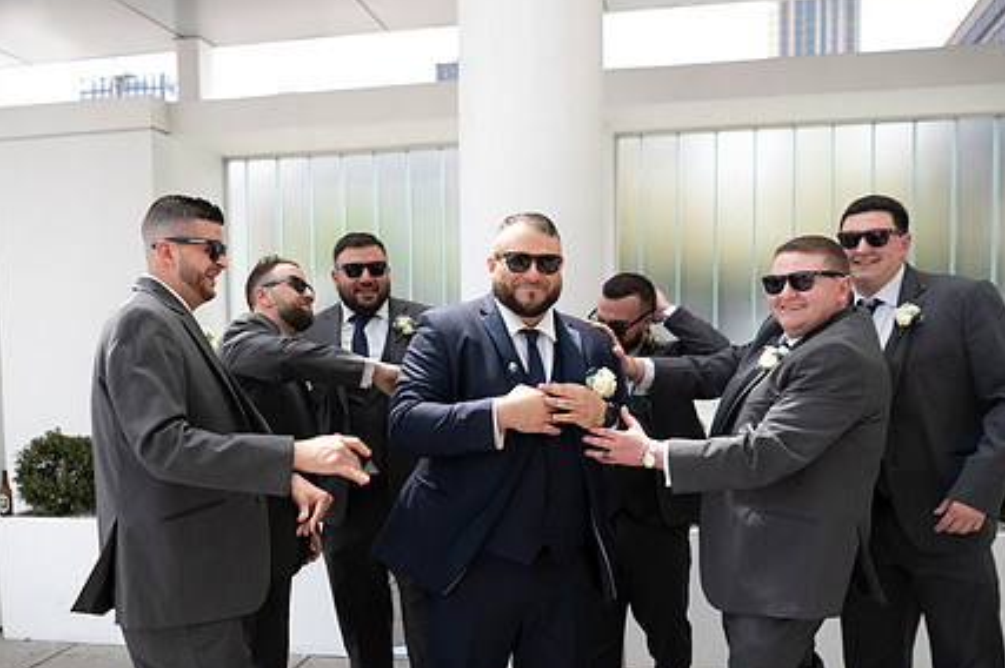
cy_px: 435
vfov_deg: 34.7
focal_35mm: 38
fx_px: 1060
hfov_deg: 50.6
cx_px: 452
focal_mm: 28
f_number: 2.8
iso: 50
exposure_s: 1/250
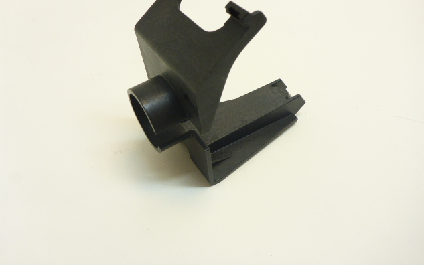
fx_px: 347
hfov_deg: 62.9
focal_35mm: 30
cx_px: 212
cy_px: 110
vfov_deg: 41.7
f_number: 3.3
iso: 125
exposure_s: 1/60
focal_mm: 4.9
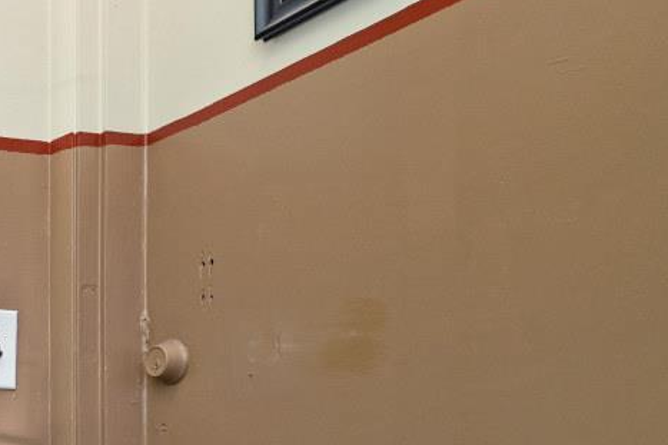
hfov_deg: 30.8
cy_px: 429
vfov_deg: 28.3
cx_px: -259
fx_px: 835
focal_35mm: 45
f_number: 4.5
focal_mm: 14
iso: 200
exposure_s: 1/80
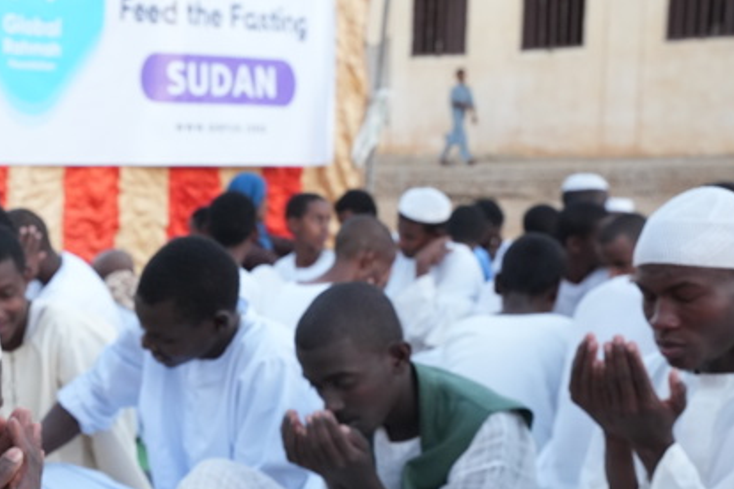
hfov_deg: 22.5
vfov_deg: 15.5
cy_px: 343
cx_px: 48
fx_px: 1789
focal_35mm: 88
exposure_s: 1/100
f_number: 7.1
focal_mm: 45.4
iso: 3200
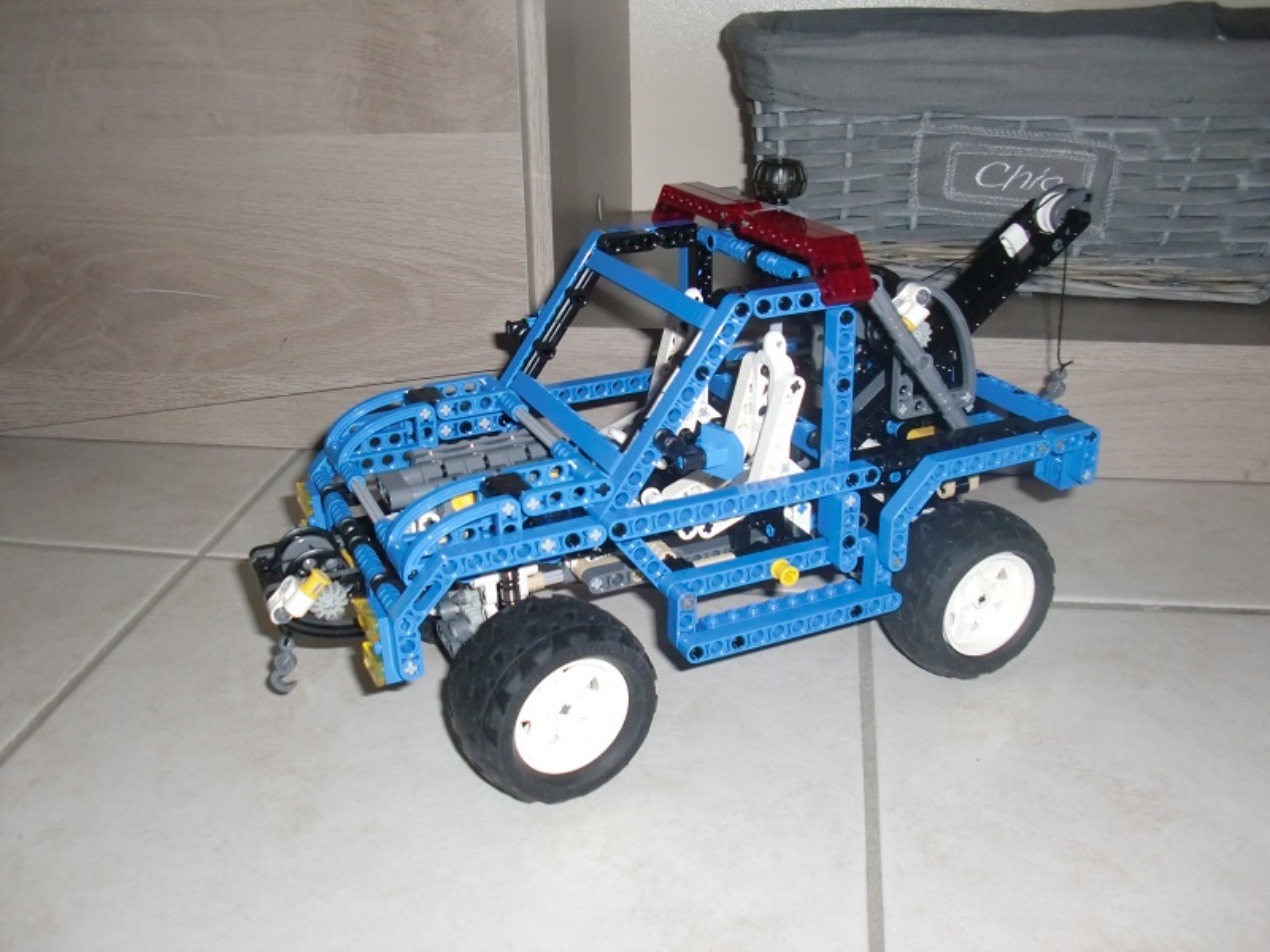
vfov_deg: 39.7
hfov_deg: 51.4
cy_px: 476
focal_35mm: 36
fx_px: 1321
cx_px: 635
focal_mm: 6.3
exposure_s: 1/60
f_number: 2.8
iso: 400
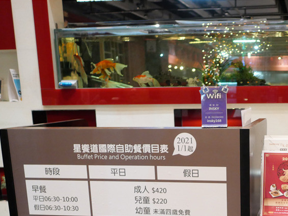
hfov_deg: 34.7
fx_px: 441
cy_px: 190
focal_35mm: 53
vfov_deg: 26.7
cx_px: 242
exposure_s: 1/60
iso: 1600
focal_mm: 15
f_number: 1.7
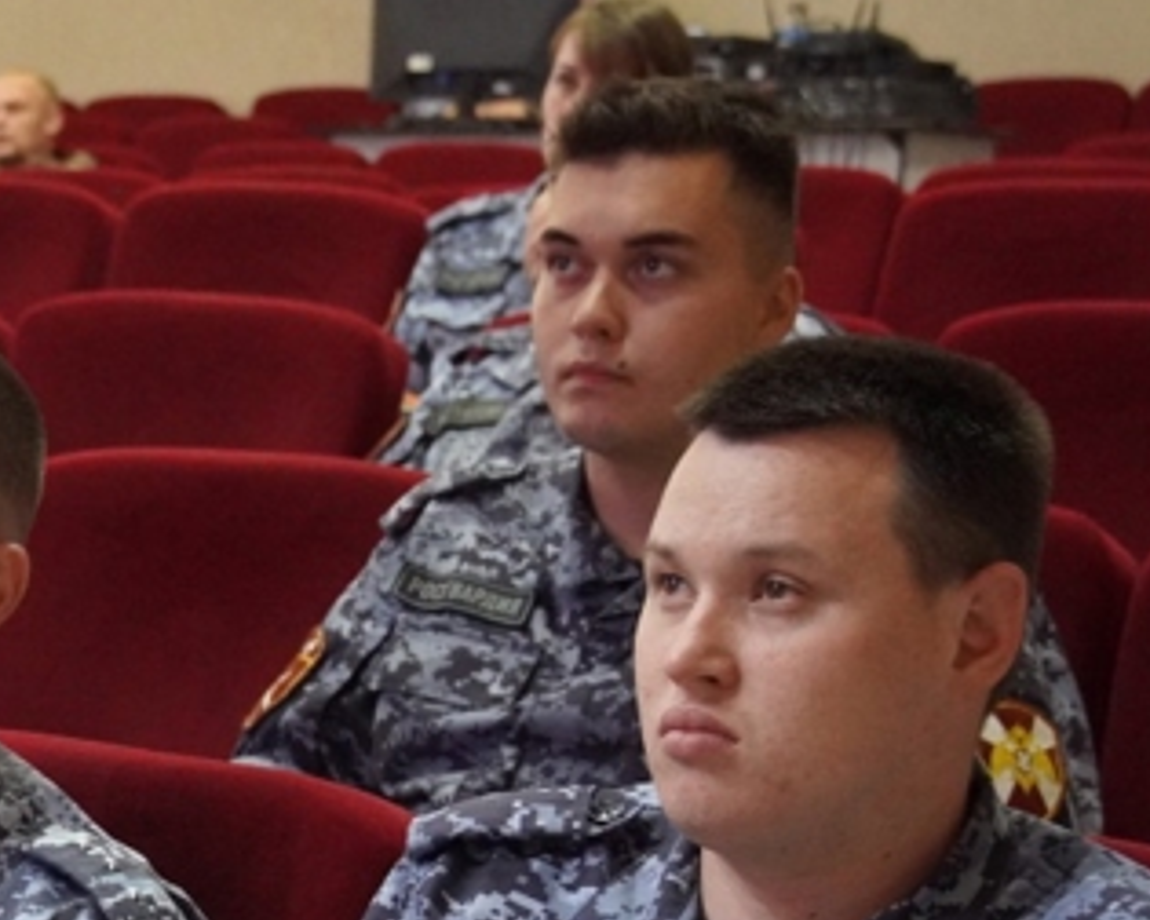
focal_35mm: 117
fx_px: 3986
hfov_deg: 16.0
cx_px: -78
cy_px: 829
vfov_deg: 13.1
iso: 6400
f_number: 4.5
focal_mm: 35
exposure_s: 1/60
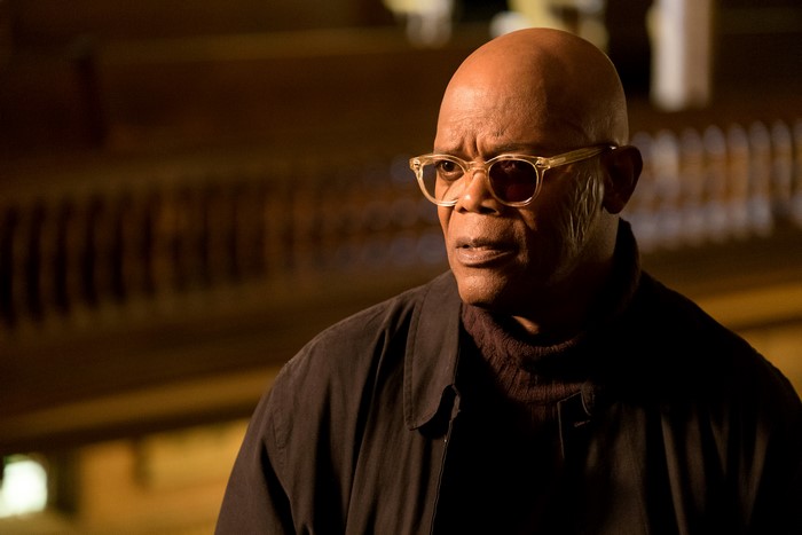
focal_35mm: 159
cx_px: 401
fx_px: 3543
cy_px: 268
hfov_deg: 12.9
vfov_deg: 8.6
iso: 3200
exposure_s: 1/100
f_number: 2.8
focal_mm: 106
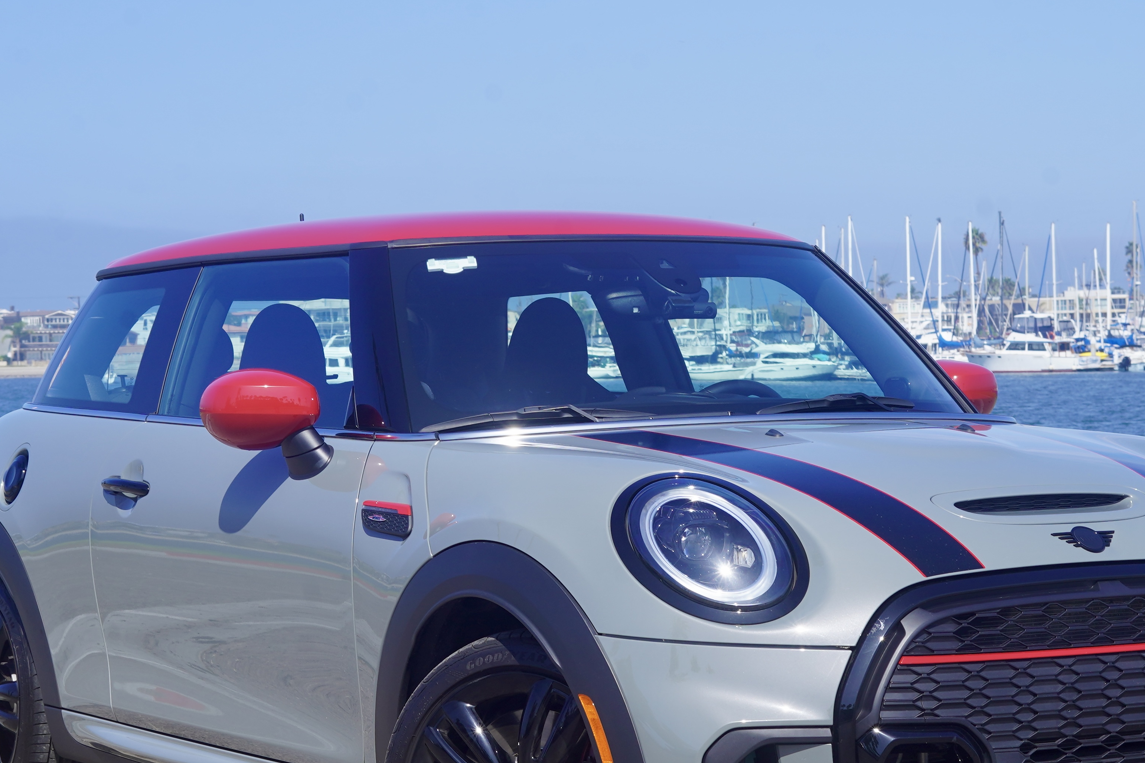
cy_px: 541
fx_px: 2640
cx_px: 645
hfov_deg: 24.5
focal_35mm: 83
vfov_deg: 16.4
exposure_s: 1/160
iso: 100
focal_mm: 50
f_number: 10
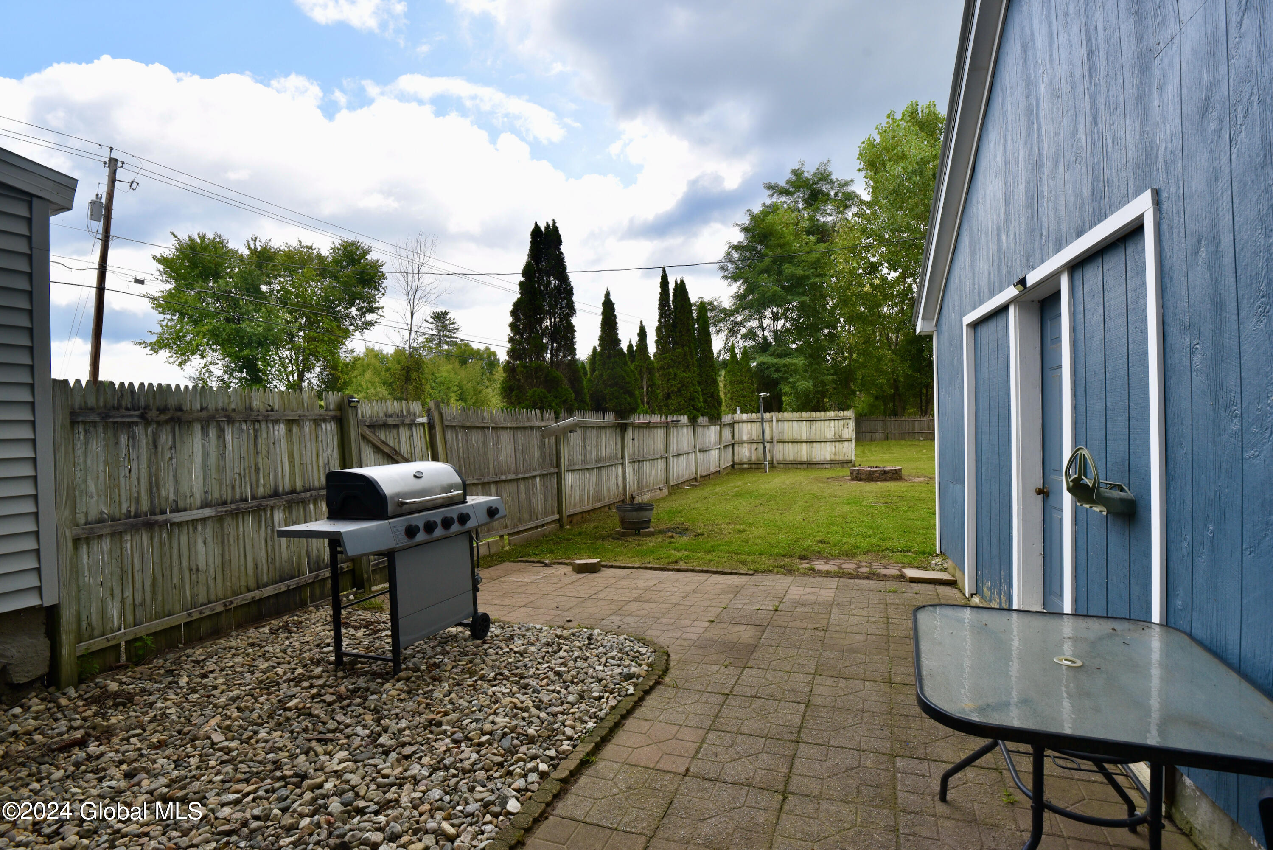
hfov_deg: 93.3
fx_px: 601
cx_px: 636
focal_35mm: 17
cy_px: 425
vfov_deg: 70.5
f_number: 8
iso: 320
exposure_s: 1/250
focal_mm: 17
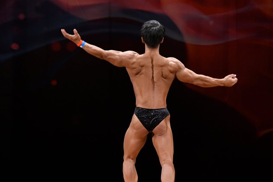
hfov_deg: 6.6
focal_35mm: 313
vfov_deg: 4.4
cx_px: 143
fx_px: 2374
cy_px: 107
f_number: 5.6
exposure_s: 1/400
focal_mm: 170
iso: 3200
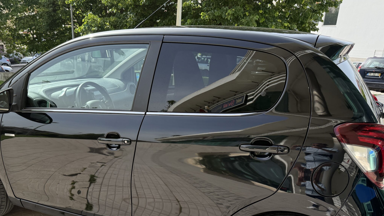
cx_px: 172
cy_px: 168
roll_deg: -2.5
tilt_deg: -20.4
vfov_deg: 34.7
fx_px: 336
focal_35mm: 33
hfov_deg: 59.3
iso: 100
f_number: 1.78
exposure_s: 1/1727
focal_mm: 6.76
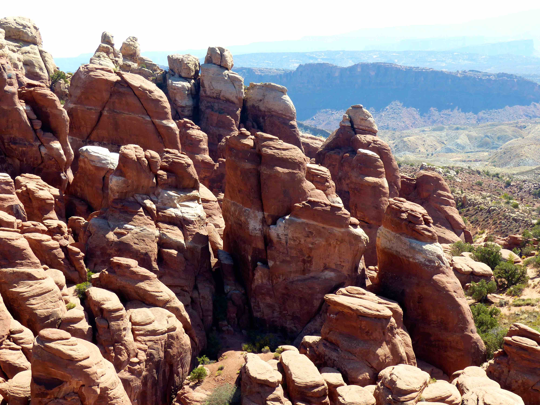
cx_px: 270
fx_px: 1529
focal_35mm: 98
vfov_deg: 15.1
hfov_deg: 20.0
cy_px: 202
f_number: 4
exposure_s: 1/400
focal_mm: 16.4
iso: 100
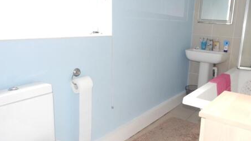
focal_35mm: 31
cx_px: 161
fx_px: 206
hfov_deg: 61.6
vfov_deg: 37.8
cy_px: 72
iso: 200
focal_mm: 4
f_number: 3
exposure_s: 1/30
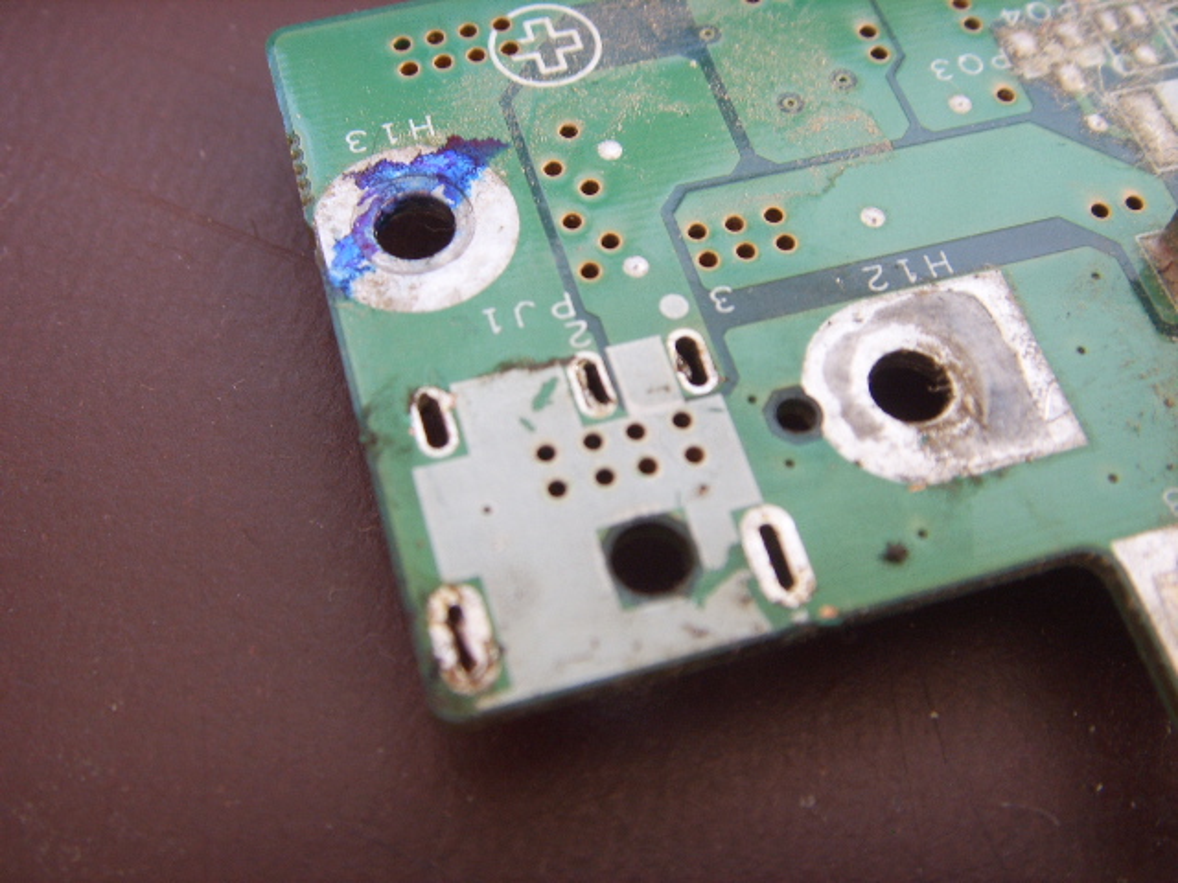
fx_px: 1327
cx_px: 589
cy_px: 442
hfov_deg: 47.9
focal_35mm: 39
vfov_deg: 36.8
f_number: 3.5
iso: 63
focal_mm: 6.6
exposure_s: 1/10
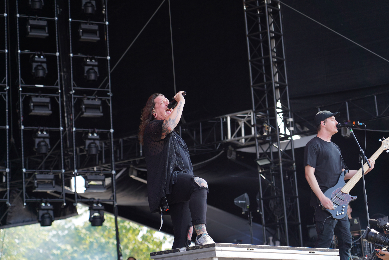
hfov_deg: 19.5
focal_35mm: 105
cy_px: 130
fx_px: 1134
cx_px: 194
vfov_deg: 13.0
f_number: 4.5
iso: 100
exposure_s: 1/160
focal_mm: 105
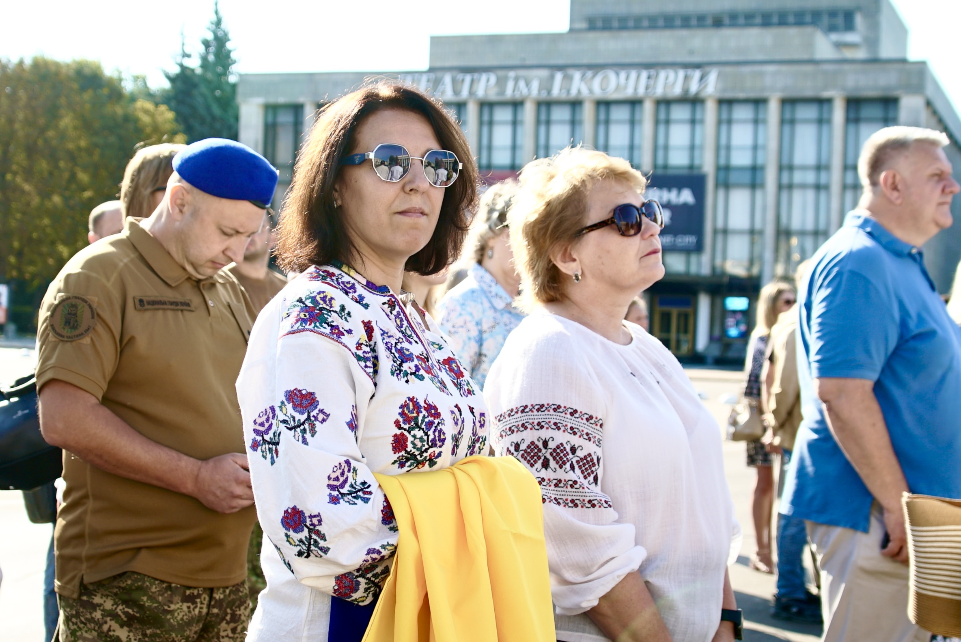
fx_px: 1389
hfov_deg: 38.2
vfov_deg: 26.0
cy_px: 321
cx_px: 480
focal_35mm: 52
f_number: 4
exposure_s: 1/320
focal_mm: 35
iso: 100
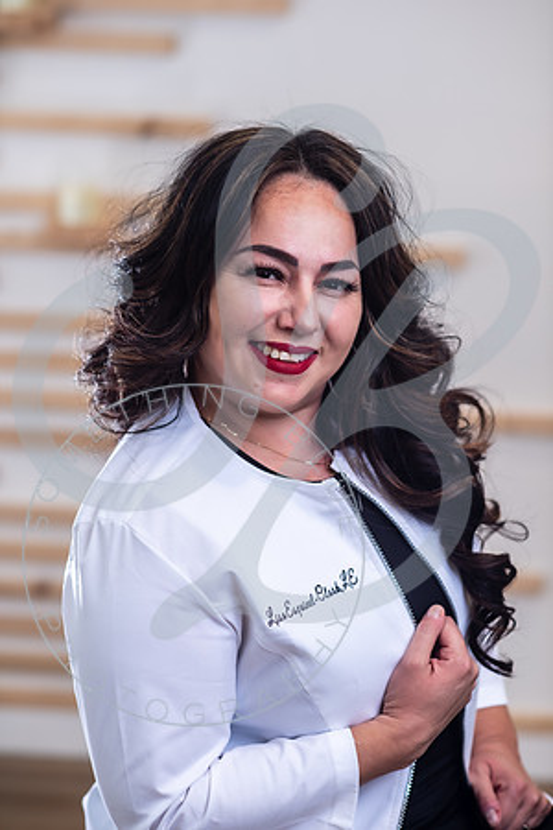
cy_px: 415
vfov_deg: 23.9
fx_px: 1958
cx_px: 276
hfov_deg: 16.1
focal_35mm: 85
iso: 100
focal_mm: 85
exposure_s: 1/160
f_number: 2.8
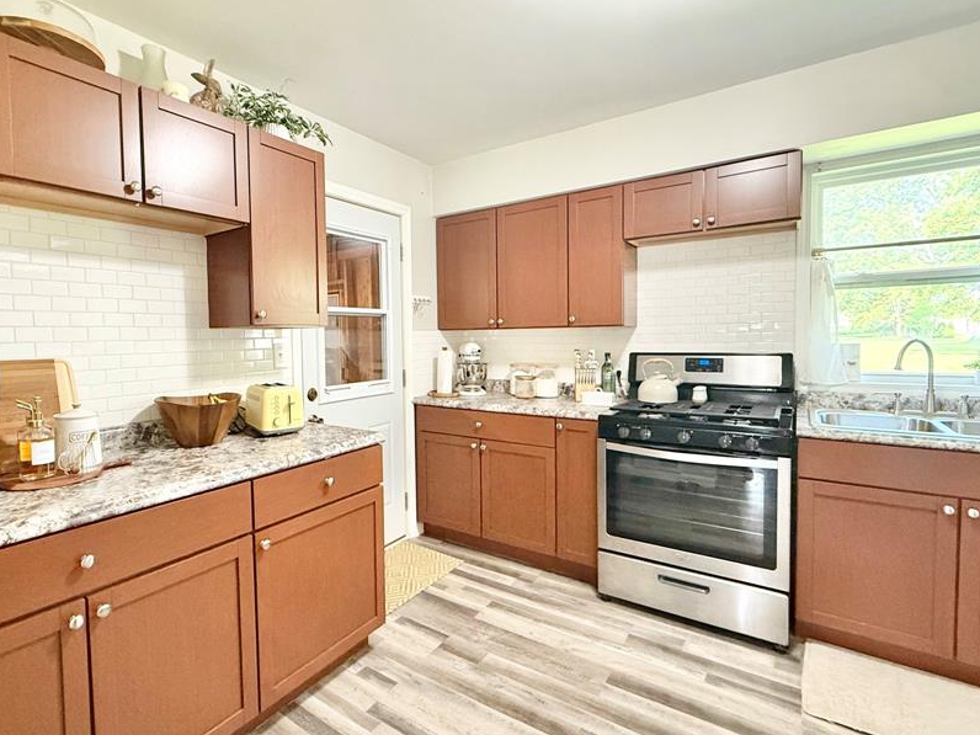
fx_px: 510
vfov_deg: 71.6
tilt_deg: -1.9
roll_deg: +0.9
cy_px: 359
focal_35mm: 18
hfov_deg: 87.3
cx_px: 427
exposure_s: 1/60
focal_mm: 2.22
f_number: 2.2
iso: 500
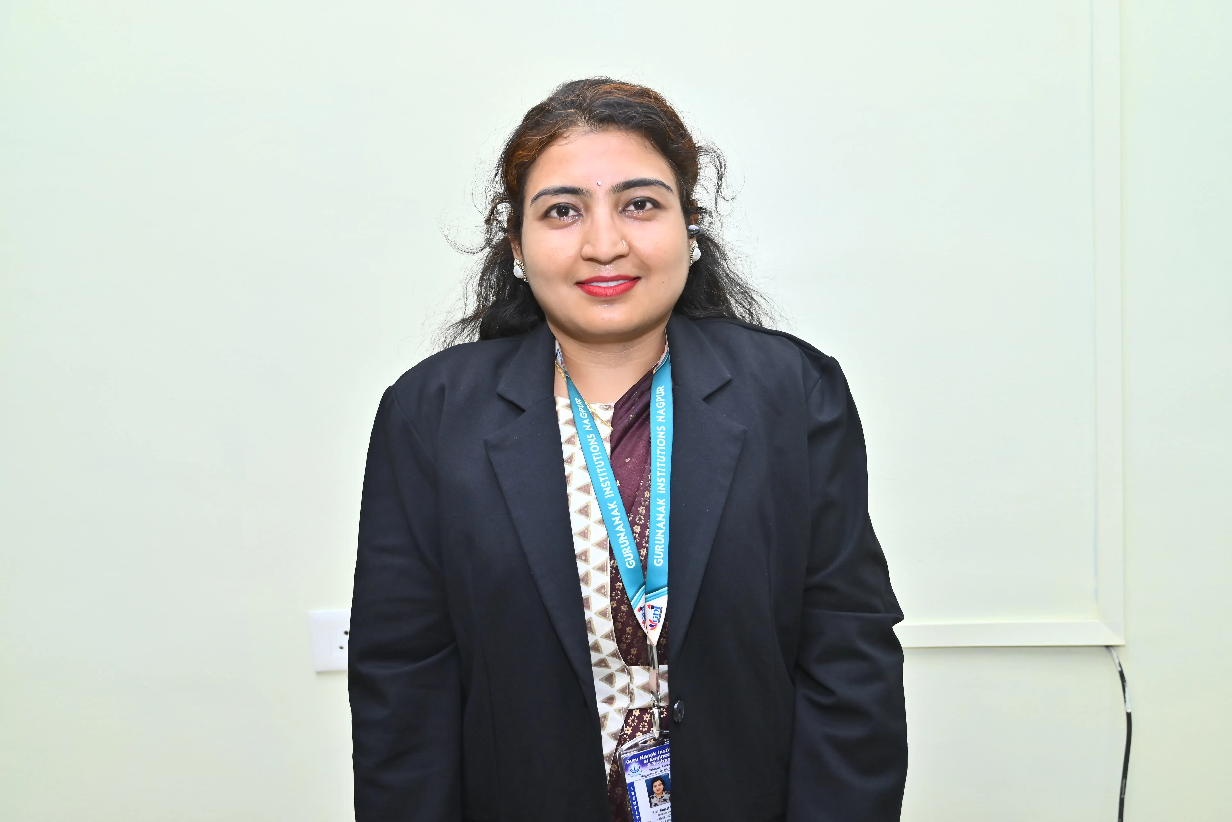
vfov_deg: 38.9
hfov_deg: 55.8
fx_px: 1164
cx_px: 616
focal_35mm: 34
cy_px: 411
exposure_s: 1/100
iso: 400
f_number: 4.5
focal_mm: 34
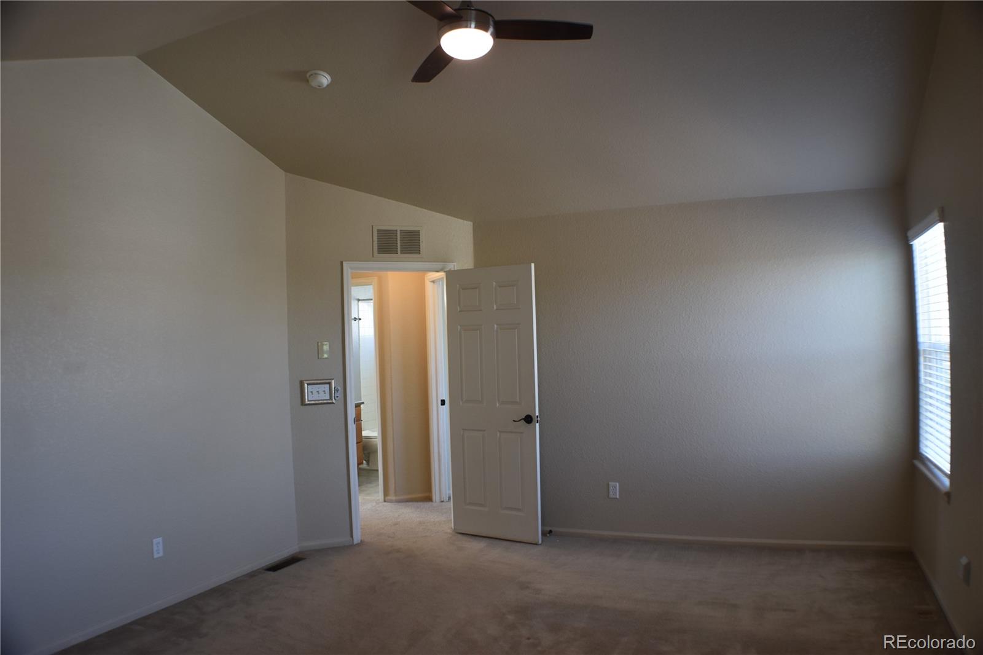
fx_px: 901
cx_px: 492
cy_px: 328
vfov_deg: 40.0
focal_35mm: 33
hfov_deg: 57.2
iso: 400
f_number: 4
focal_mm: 22
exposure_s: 1/60
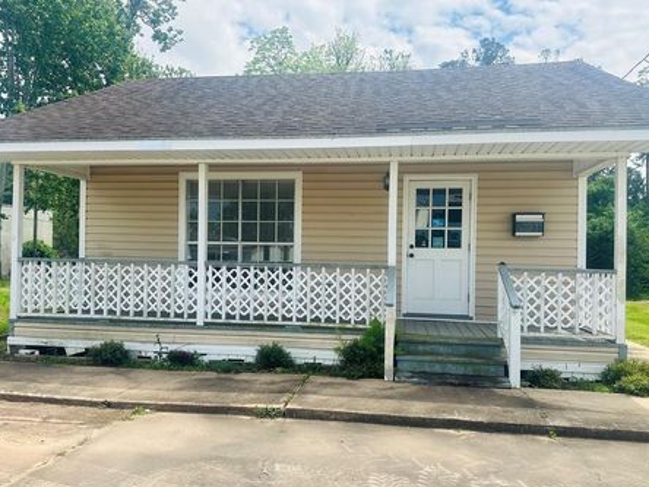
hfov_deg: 65.3
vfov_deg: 51.3
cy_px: 251
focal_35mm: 27
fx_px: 506
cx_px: 330
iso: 80
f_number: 1.78
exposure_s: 1/3356
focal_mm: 6.86
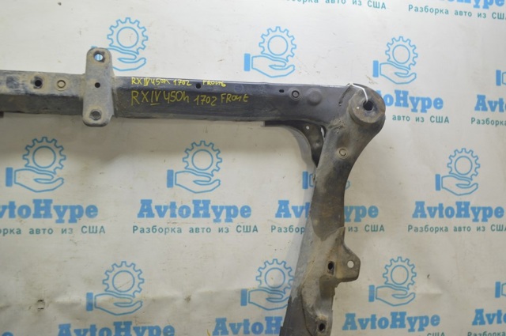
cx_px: 253
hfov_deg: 51.3
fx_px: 526
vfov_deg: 35.4
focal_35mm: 38
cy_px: 168
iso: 400
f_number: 5.6
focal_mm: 25
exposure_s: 1/20
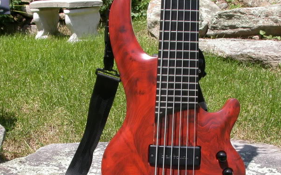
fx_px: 414
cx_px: 157
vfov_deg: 23.8
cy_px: 125
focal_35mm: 54
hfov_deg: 37.5
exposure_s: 1/210
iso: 100
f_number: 6.7
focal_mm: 7.85
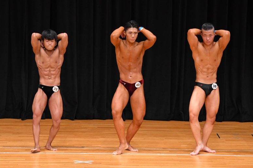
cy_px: 84
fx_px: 1805
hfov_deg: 8.0
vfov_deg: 5.3
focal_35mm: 257
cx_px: 126
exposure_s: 1/400
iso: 4000
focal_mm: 170
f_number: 5.6
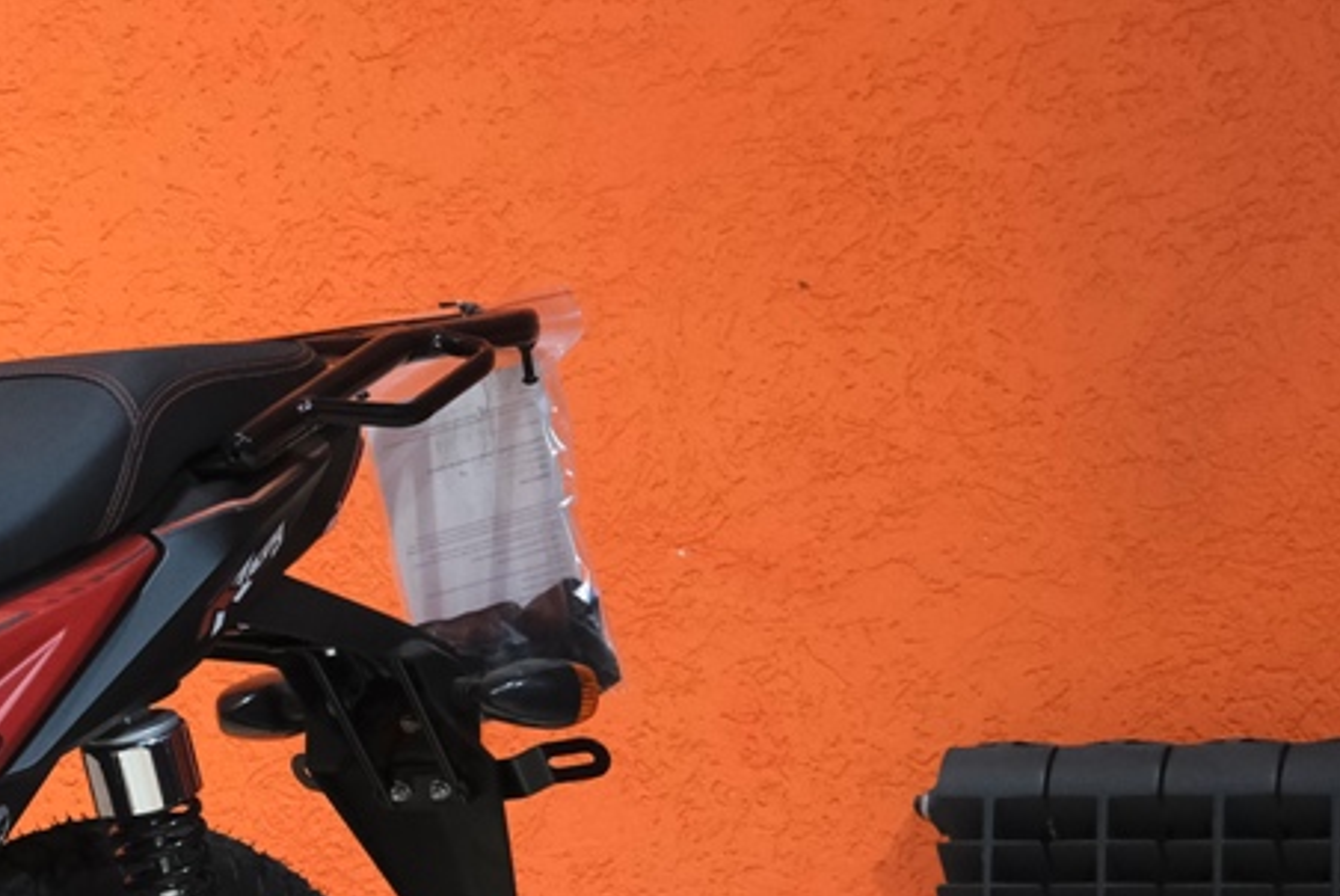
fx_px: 5400
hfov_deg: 13.3
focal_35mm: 145
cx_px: -700
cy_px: 627
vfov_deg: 9.5
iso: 1600
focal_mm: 27.5
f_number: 4
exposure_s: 1/100
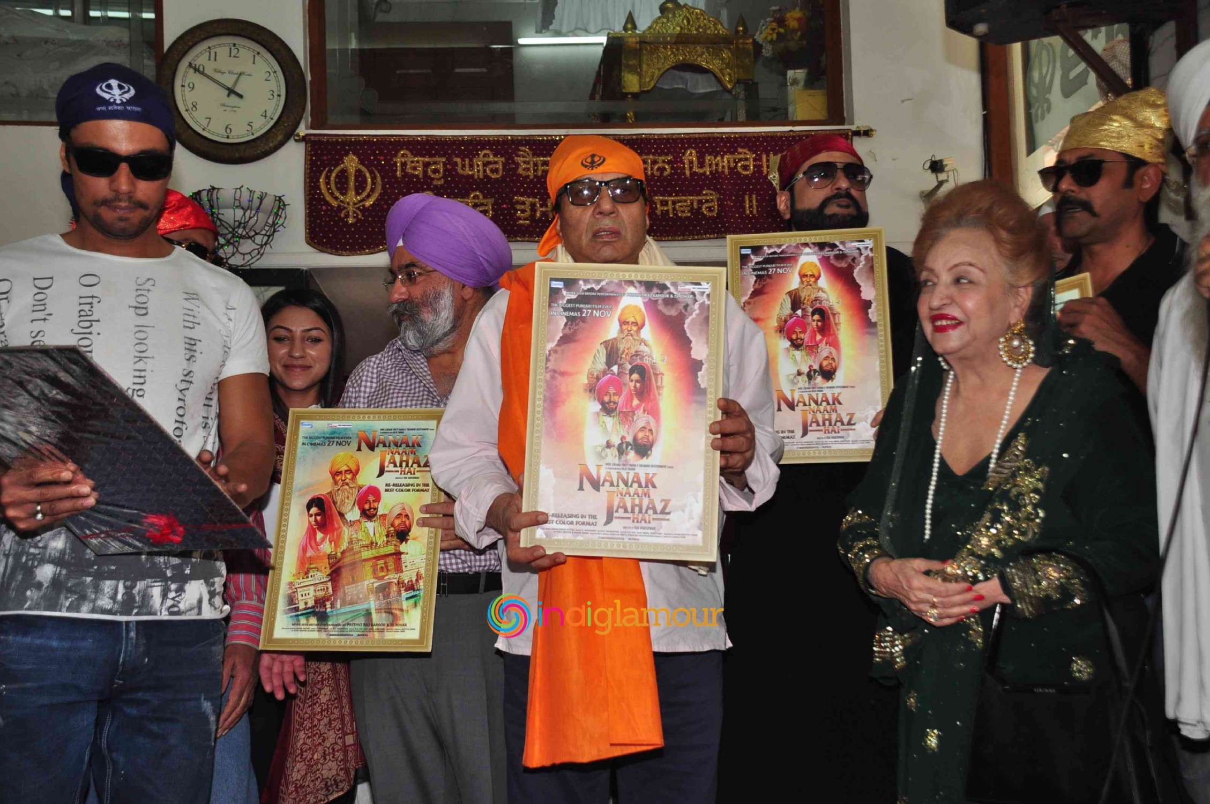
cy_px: 402
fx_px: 1410
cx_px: 605
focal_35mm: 42
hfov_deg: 46.4
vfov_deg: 31.8
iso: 400
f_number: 5.6
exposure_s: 1/160
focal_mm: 28
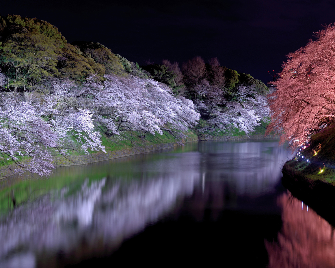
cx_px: 193
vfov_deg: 22.5
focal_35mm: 68
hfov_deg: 27.9
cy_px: 134
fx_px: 674
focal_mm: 60
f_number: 14
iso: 100
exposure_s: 15
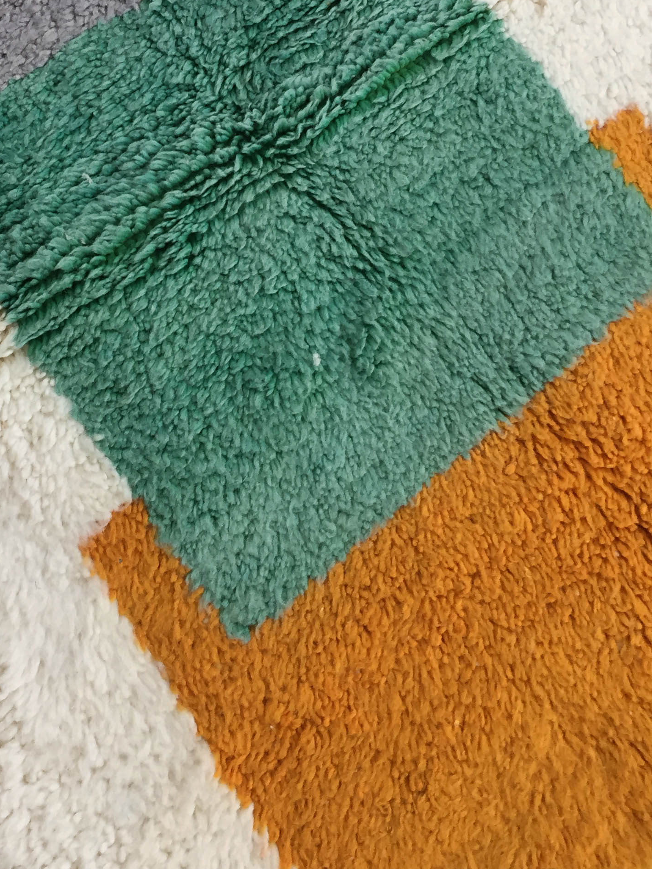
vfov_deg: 37.5
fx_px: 1256
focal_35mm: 50
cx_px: 178
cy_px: 243
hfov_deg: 28.8
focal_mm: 4.15
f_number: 2.2
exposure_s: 1/33
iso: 80
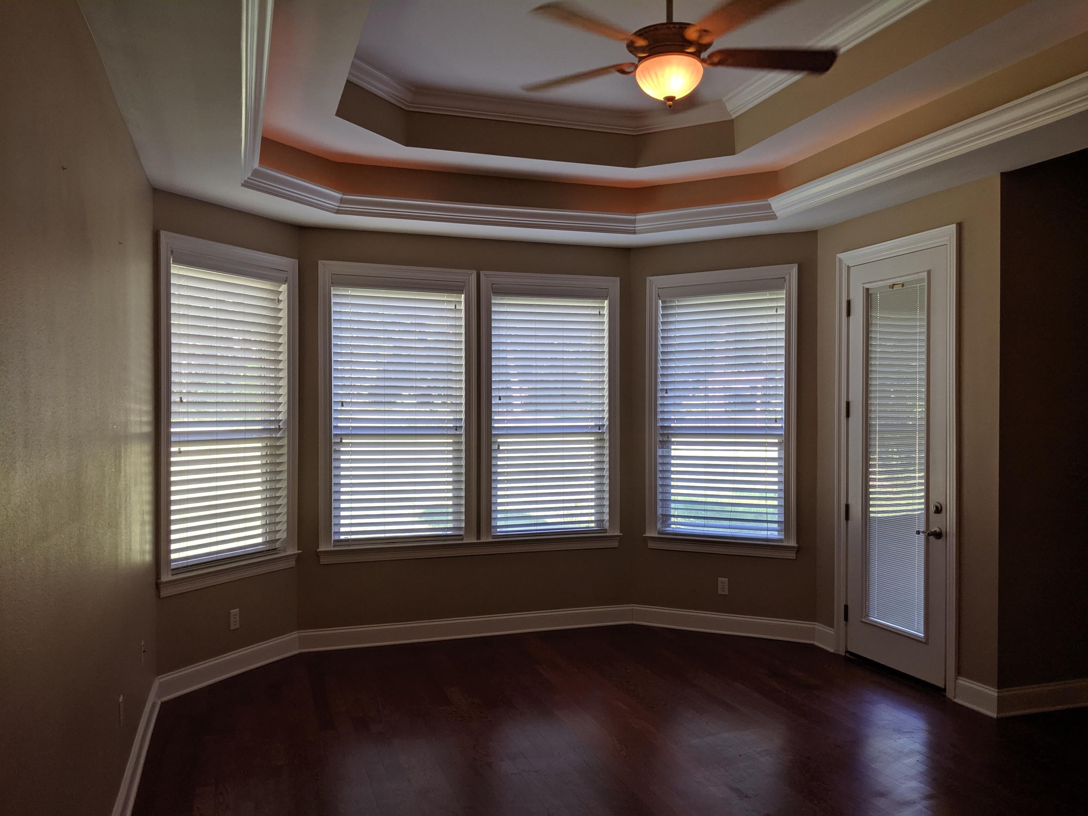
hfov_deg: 65.3
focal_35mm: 27
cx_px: 544
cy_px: 408
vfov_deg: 51.4
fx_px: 849
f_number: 1.8
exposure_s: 1/120
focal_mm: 4.44
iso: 55
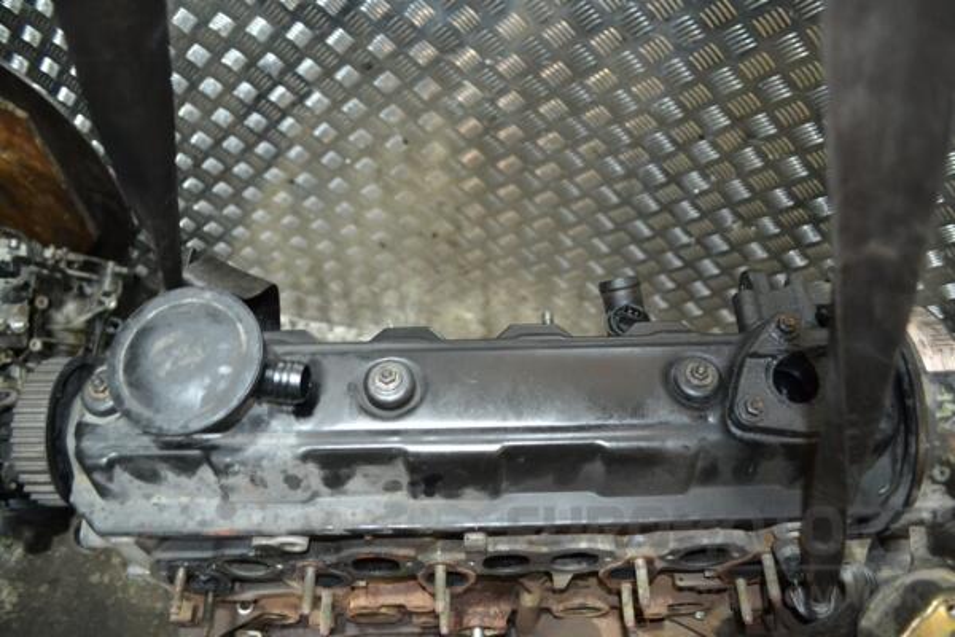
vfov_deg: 47.9
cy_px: 318
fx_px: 716
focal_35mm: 27
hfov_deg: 67.4
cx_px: 478
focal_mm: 18
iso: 1400
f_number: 3.5
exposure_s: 1/60
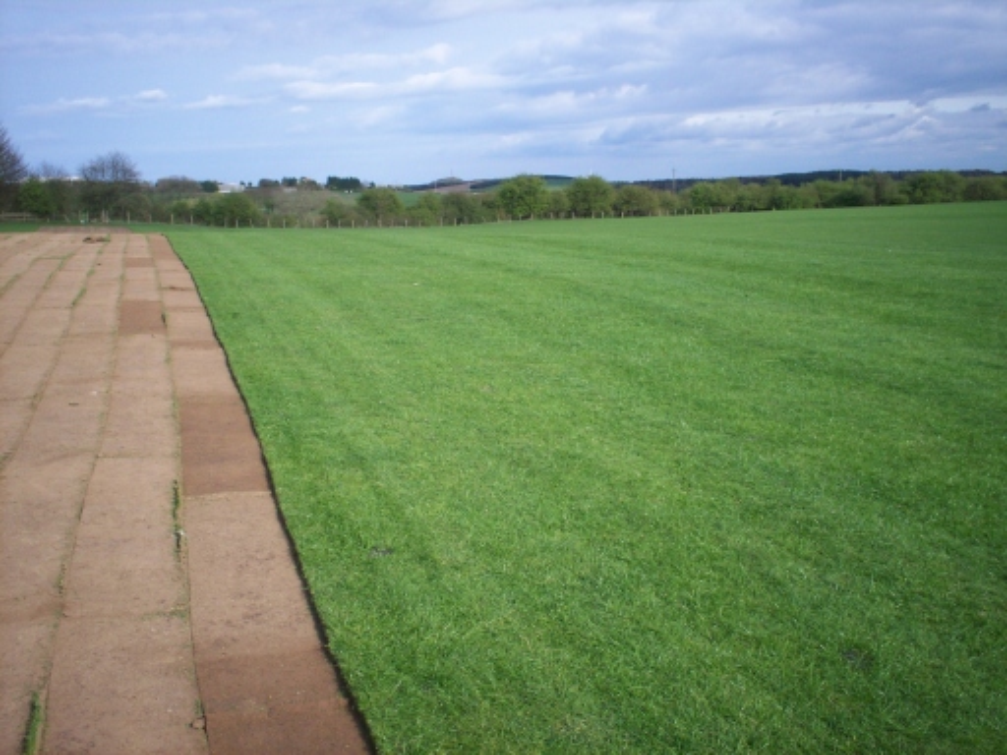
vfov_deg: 39.7
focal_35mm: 36
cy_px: 378
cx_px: 504
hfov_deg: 51.4
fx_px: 1047
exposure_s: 1/418
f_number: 4.5
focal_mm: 6
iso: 100
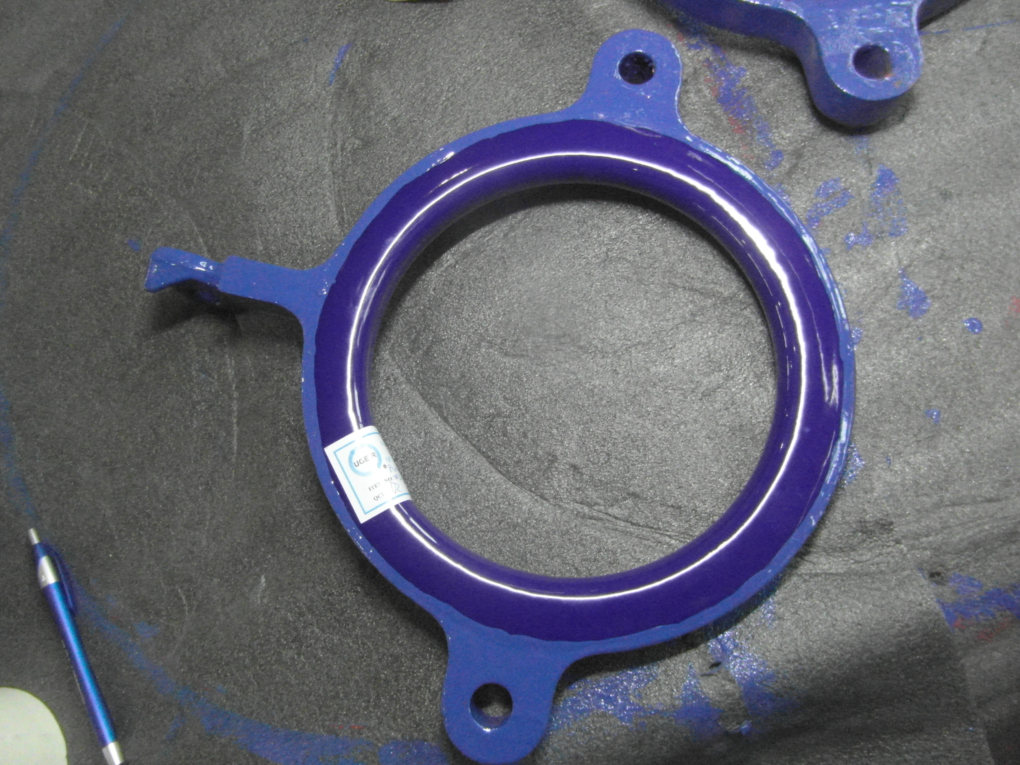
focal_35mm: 24
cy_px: 382
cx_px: 510
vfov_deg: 56.8
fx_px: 707
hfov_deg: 71.6
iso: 800
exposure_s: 1/30
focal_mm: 4
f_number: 3.2
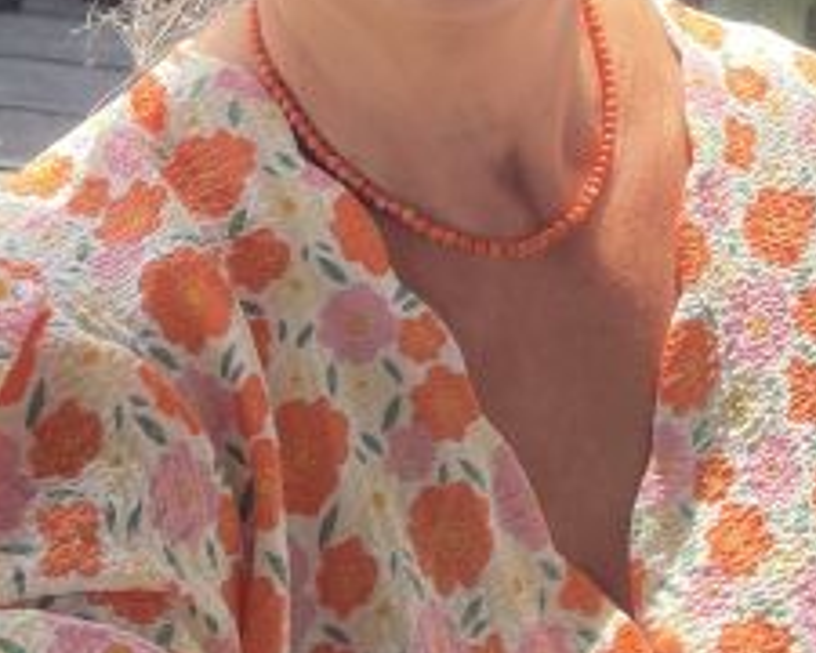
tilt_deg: -8.1
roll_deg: -3.6
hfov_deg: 29.1
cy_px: -334
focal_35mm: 65
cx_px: 493
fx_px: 1570
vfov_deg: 20.1
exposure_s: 1/226
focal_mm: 5.1
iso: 32
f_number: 1.6
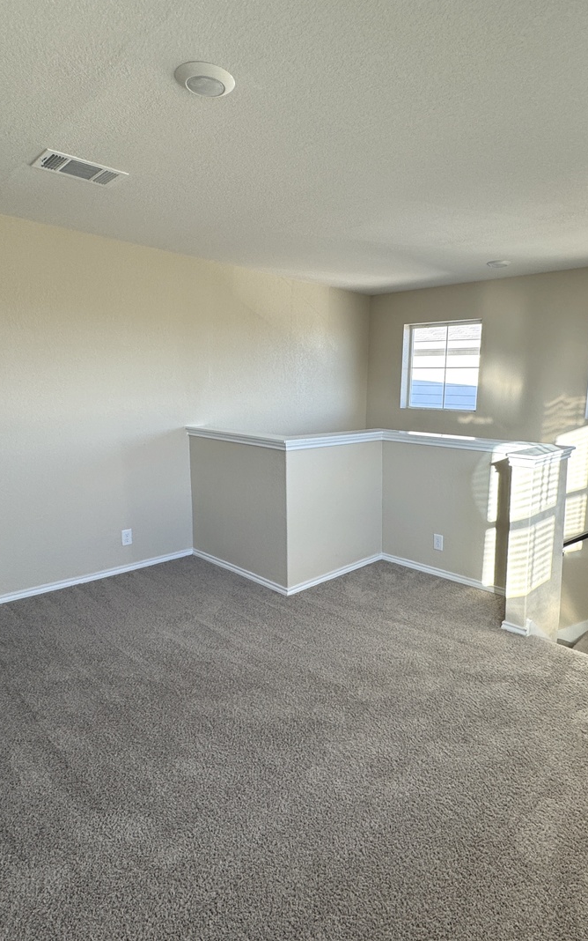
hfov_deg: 59.5
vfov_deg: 85.0
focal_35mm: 20
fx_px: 513
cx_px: 332
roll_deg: -1.6
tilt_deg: -10.4
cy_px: 467
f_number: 2.2
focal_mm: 2.22
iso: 50
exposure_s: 1/99
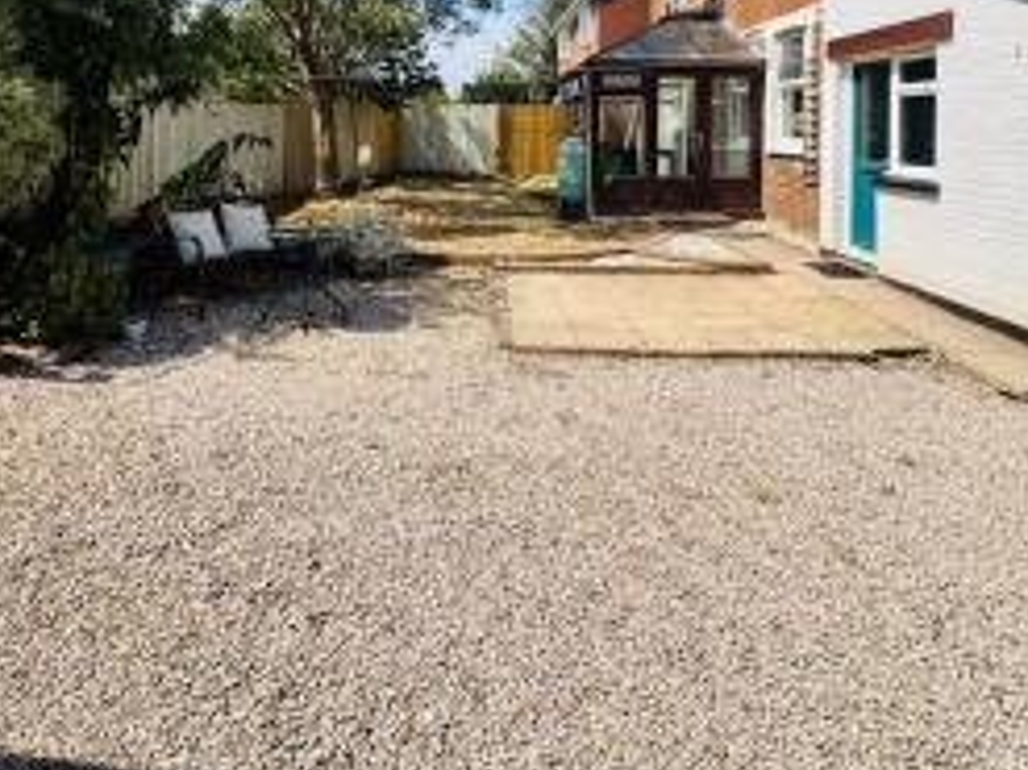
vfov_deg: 52.5
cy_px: 135
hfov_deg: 71.4
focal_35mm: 24
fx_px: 712
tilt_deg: +0.0
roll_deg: +0.4
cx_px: 460
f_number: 2.2
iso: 50
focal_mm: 2.22
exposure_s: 1/1880
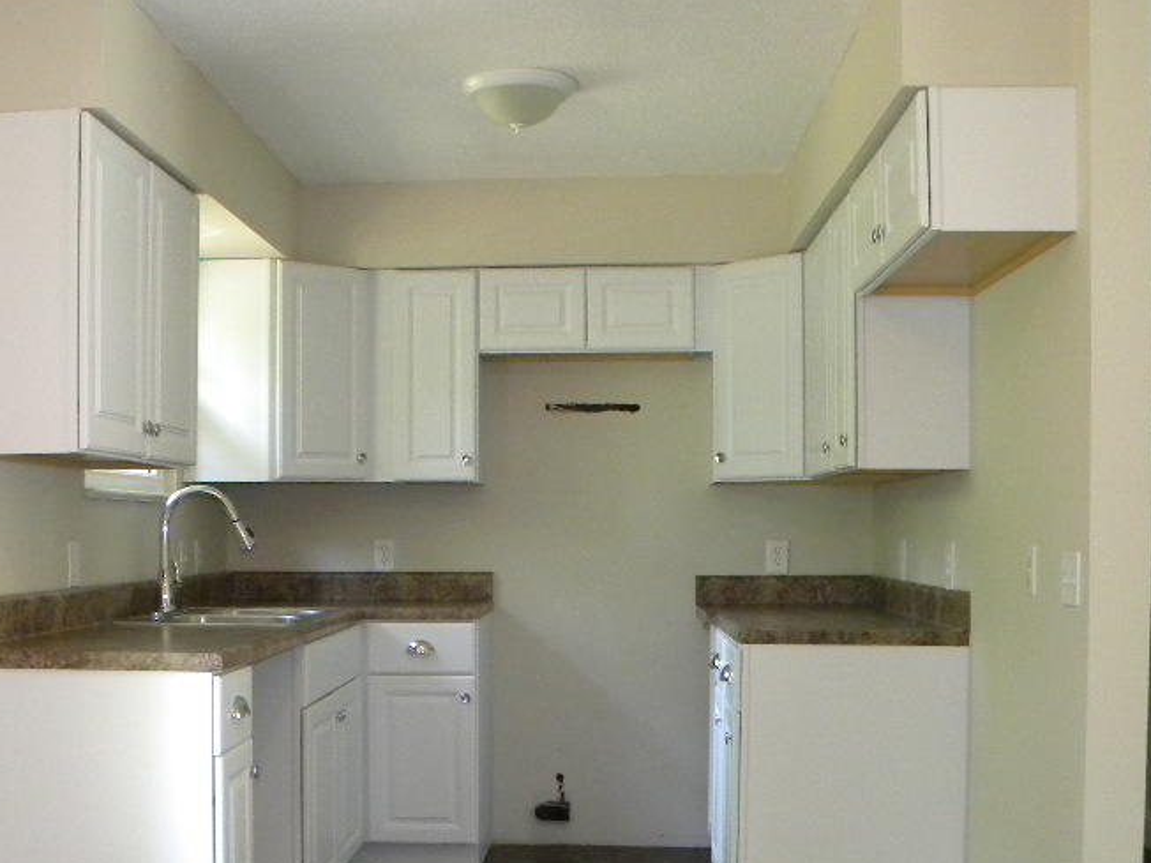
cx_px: 452
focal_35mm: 44
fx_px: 1463
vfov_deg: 32.5
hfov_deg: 42.7
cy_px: 604
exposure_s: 1/30.3
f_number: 3.5
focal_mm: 5
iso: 400
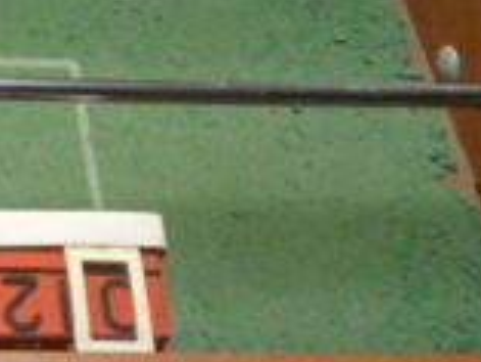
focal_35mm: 101
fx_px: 1404
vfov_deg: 14.0
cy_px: -141
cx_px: -156
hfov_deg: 18.1
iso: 800
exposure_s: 1/30
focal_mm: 5.9
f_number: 3.6
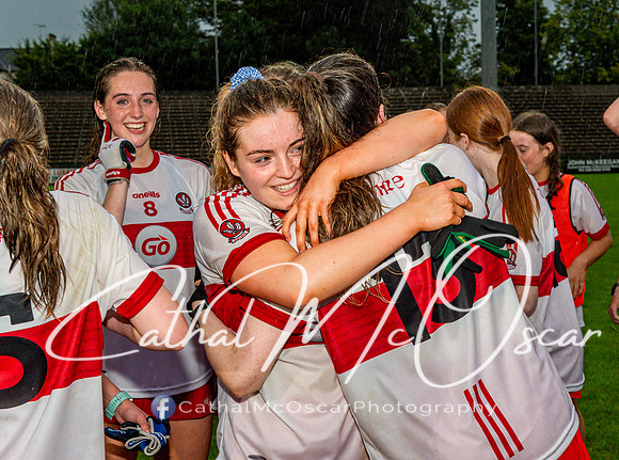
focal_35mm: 62
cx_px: 396
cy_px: 197
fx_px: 1099
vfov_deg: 23.6
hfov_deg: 31.3
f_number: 5
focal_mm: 50
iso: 1600
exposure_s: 1/200
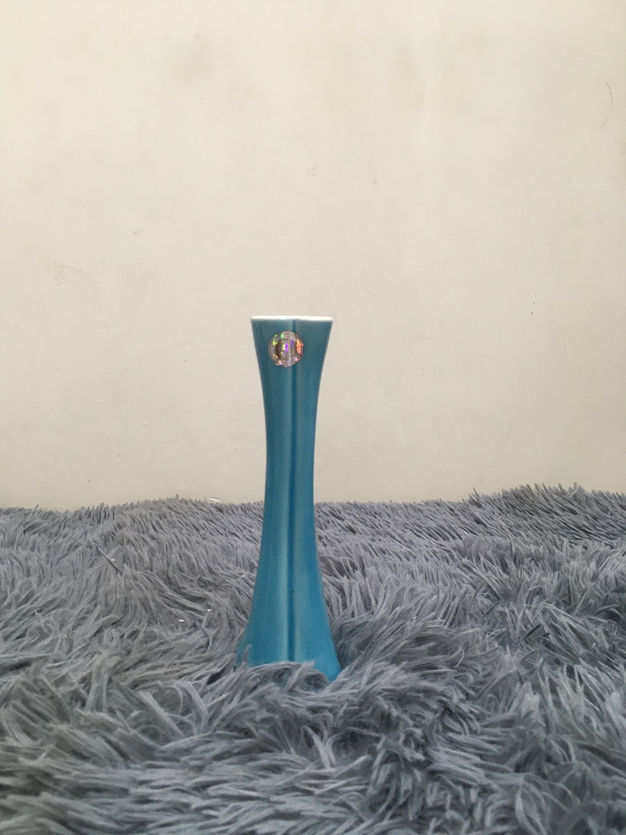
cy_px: 418
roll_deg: -1.5
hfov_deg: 48.2
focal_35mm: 29
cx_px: 313
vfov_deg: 61.7
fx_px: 699
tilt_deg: -9.4
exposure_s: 1/33
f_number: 2.2
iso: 80
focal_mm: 4.15
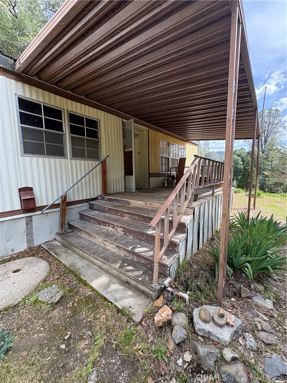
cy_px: 192
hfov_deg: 85.7
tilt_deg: -5.3
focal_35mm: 14
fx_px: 155
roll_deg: +1.2
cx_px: 144
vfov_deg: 102.1
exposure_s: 1/291
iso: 64
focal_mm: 2.22
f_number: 2.2
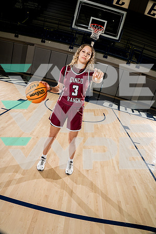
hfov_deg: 61.9
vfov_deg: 84.0
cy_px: 117
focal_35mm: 20
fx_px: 130
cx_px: 78
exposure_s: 1/250
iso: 640
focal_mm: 20
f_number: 8
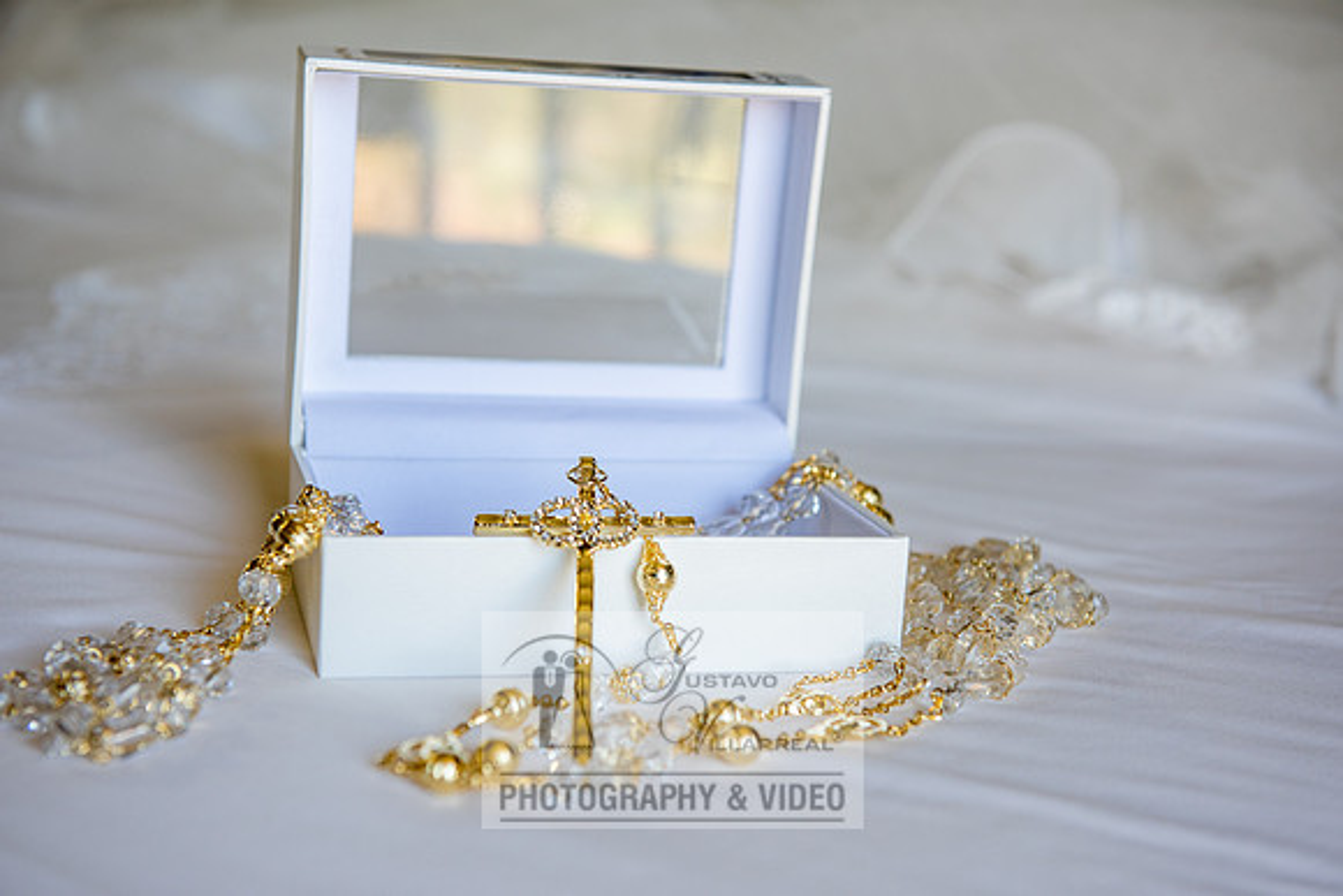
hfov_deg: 32.8
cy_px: 448
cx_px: 672
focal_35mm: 61
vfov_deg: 22.2
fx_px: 2284
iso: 500
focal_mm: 60
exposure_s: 1/125
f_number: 5
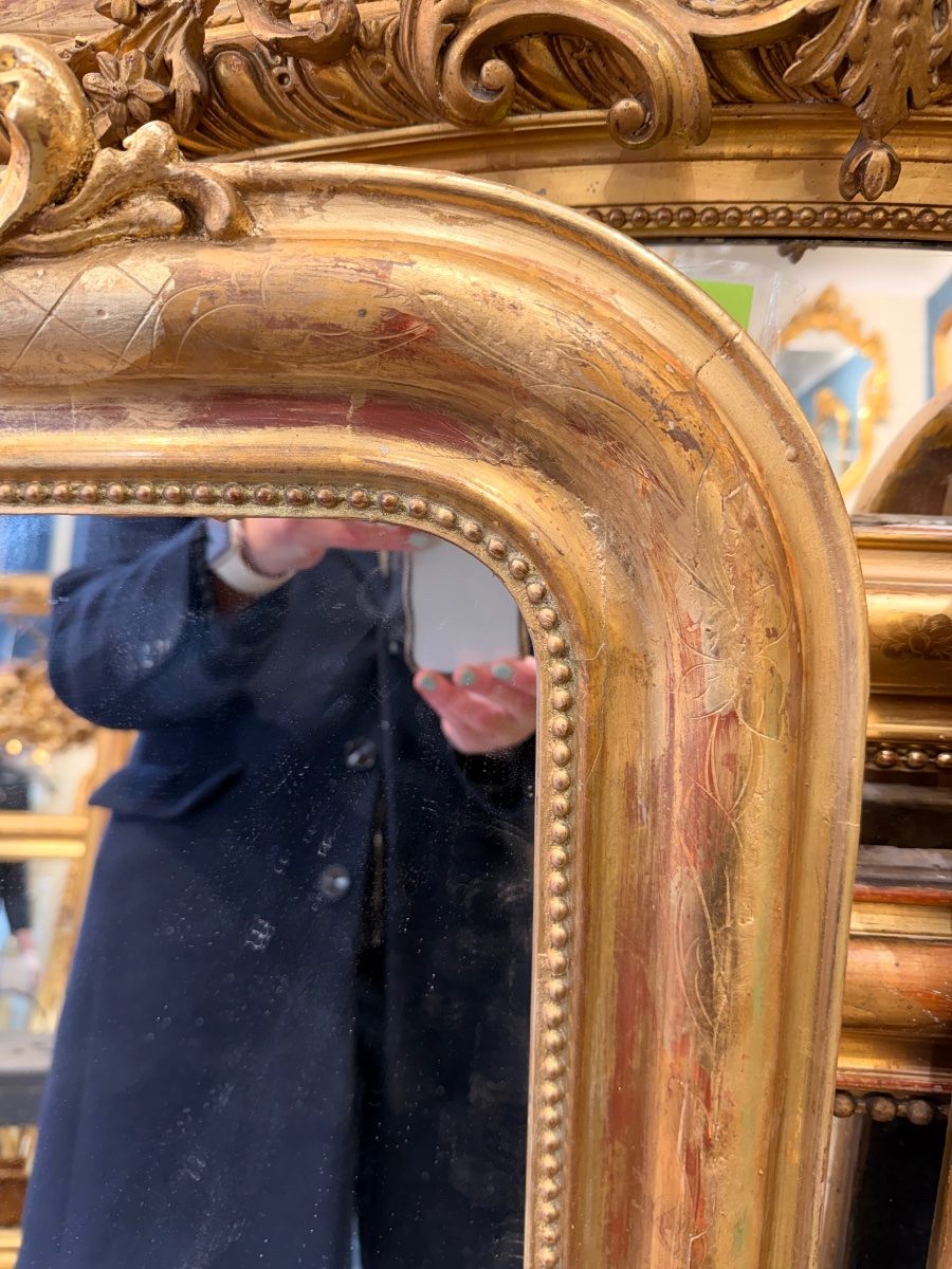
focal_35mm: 24
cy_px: 634
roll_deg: -1.7
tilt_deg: -29.1
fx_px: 880
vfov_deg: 71.6
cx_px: 476
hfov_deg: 56.8
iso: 100
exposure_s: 1/50
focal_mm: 6.76
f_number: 1.78
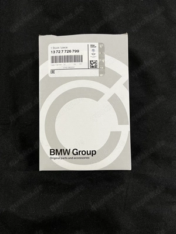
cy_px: 117
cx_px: 88
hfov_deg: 53.1
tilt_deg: -87.1
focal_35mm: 26
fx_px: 176
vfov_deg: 67.3
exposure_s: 1/50
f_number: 1.6
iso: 100
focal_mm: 5.1
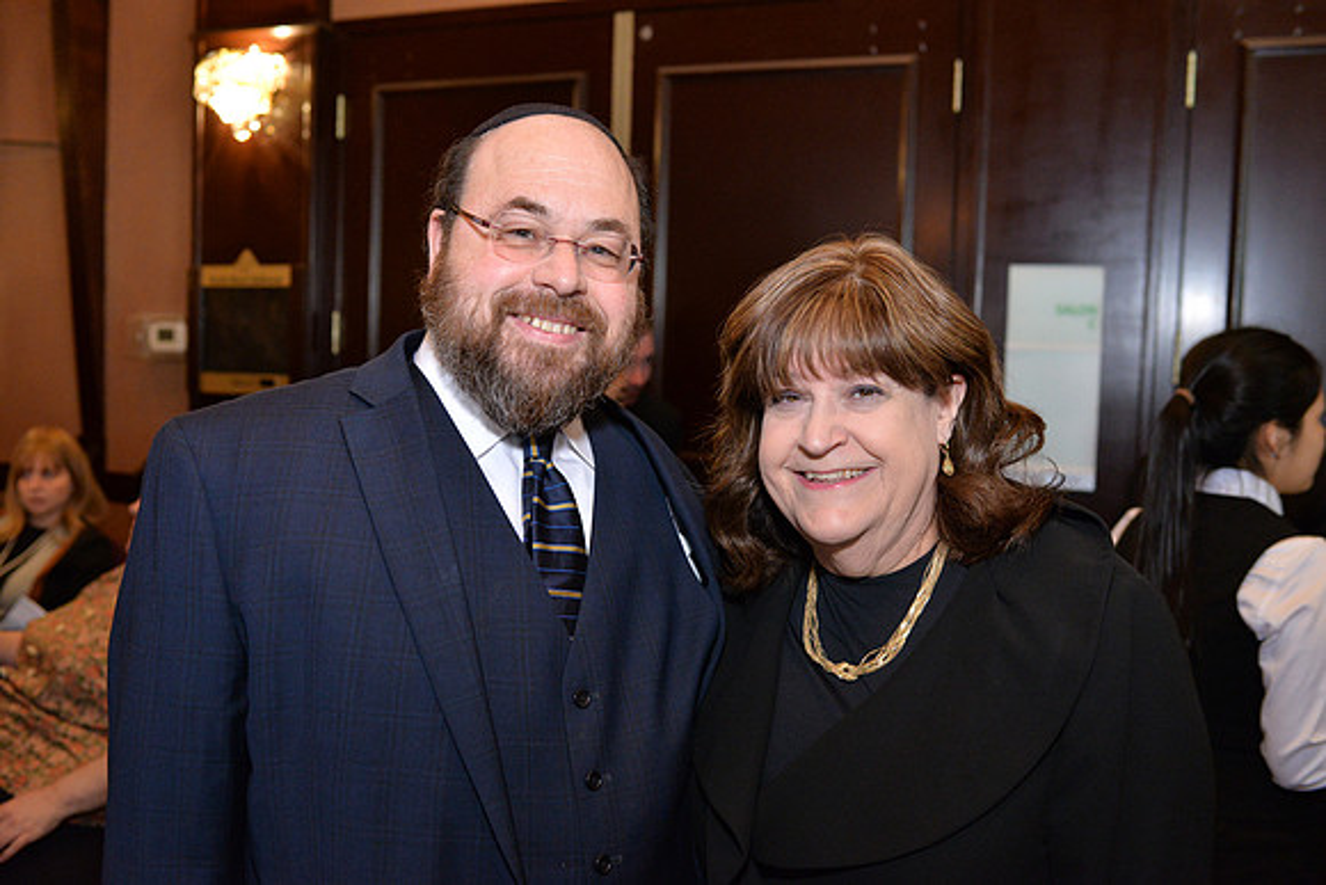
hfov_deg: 54.4
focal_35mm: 35
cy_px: 442
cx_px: 663
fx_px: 1289
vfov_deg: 37.9
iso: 2500
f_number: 3.5
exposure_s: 1/100
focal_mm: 35
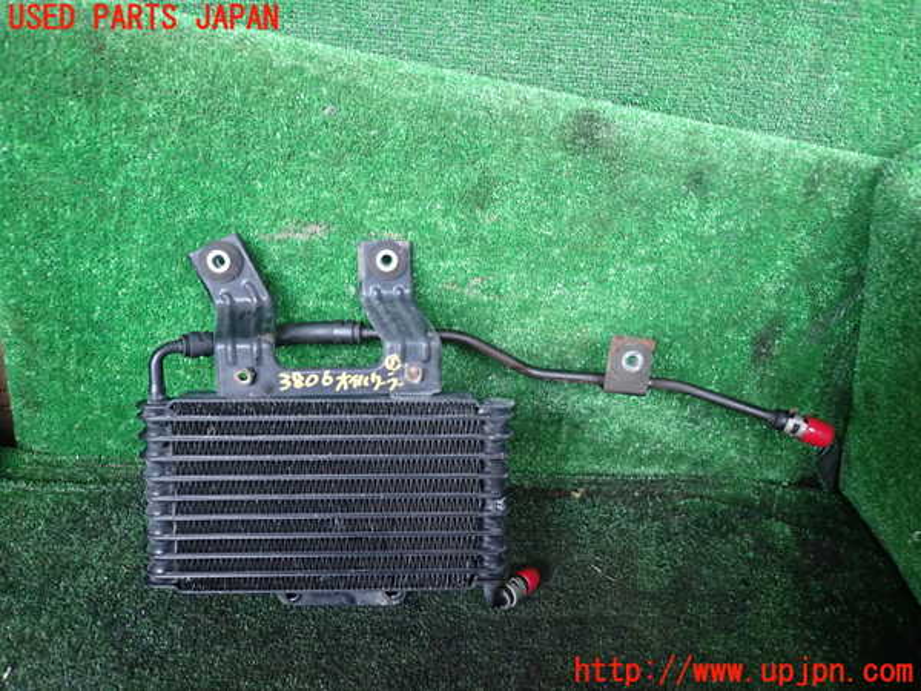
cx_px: 460
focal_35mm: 25
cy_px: 346
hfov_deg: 69.4
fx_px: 665
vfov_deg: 54.9
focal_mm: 4.5
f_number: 2
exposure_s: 1/30
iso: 500
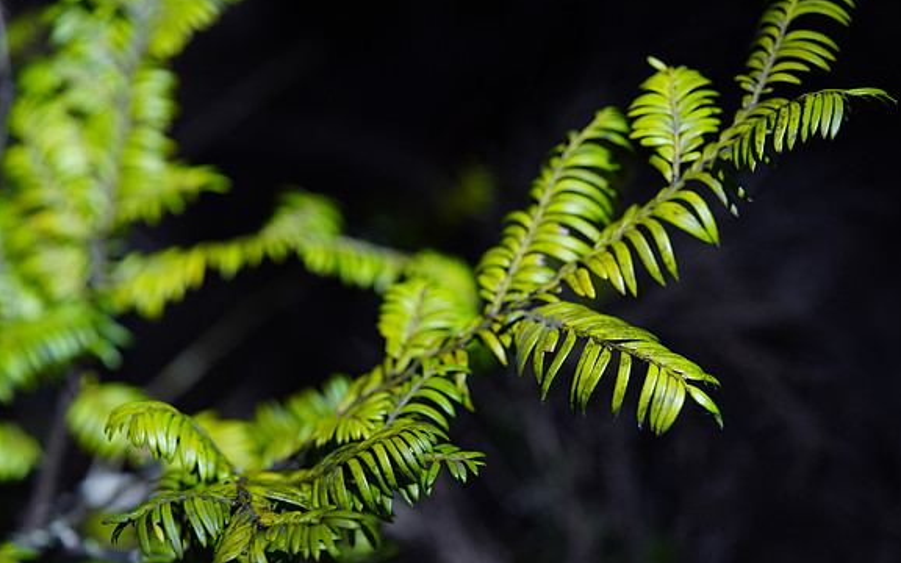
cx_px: 452
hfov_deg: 18.4
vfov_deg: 11.6
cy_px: 292
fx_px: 2775
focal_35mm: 113
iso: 200
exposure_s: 1/500
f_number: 5.6
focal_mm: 110
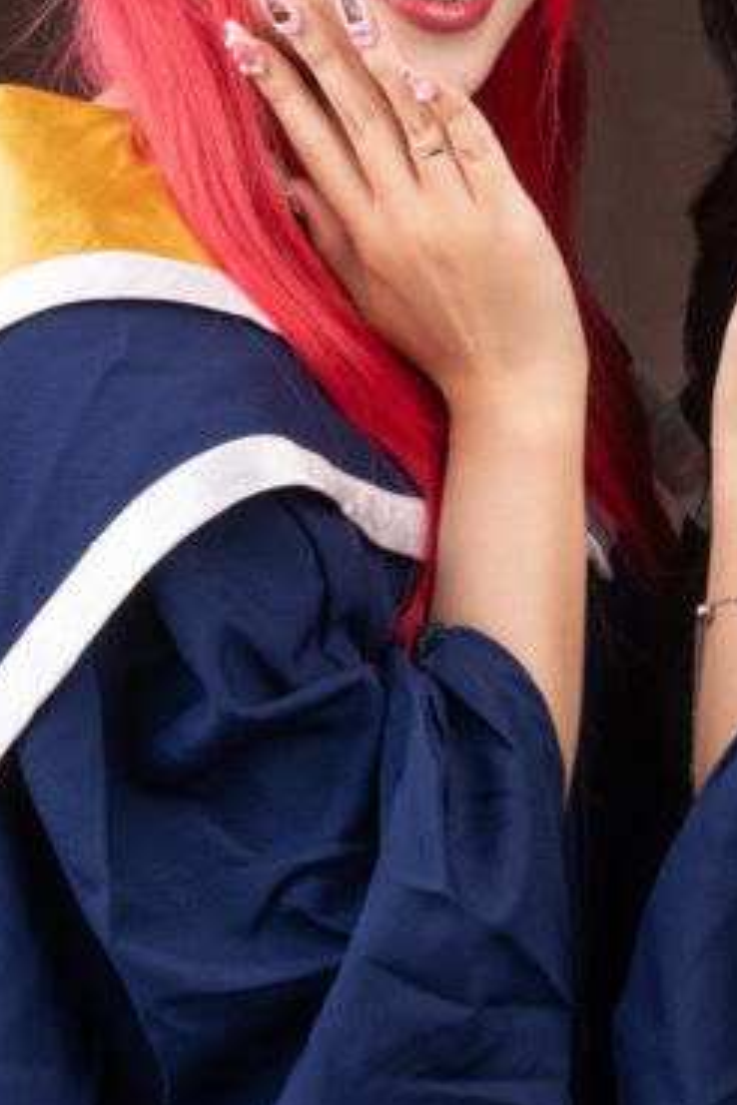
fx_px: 7247
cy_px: 548
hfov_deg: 5.8
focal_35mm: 236
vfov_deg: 8.7
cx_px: 625
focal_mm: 85
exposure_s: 1/125
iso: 200
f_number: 9
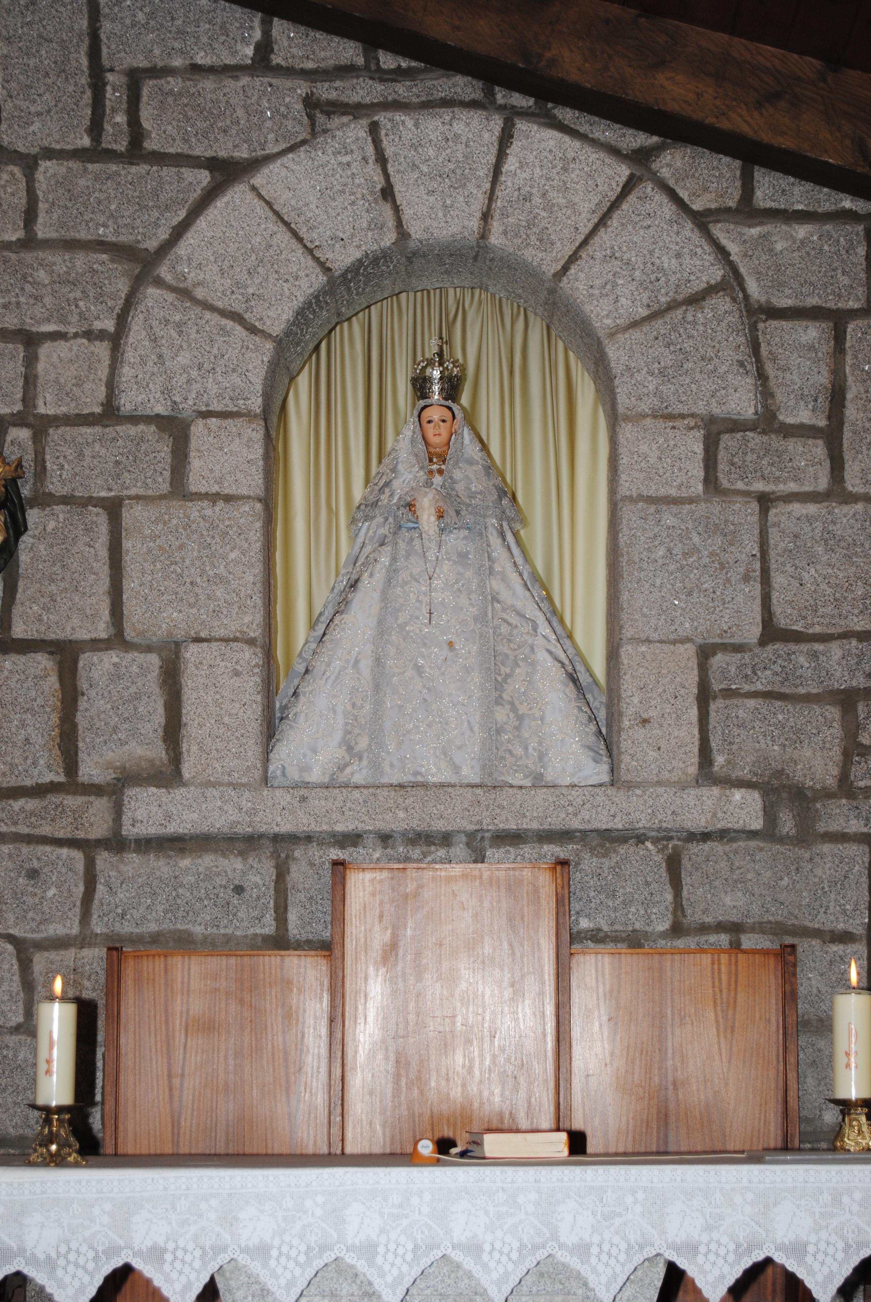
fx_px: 2985
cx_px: 436
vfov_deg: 24.6
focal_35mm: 82
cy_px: 651
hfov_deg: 16.6
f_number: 5.6
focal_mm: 55
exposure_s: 1/60
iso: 200
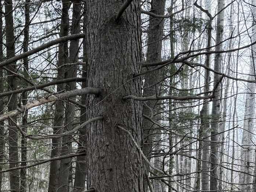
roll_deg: -0.6
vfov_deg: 20.4
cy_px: 246
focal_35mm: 66
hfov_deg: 27.4
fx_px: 488
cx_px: -9
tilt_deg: -0.9
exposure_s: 1/385
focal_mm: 6.76
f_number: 1.78
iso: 100
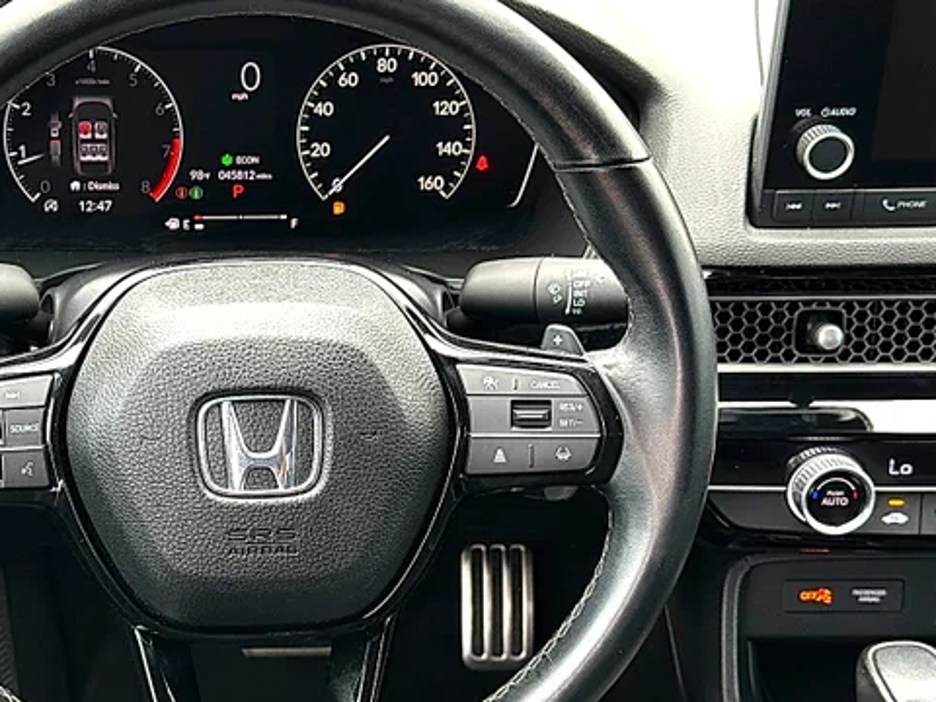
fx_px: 1893
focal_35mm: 70
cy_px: 420
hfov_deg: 27.5
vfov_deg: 21.0
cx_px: 275
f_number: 1.78
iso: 80
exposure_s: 1/105
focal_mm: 6.86
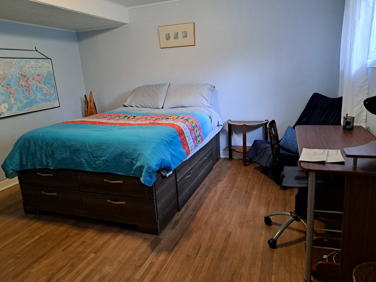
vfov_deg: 56.8
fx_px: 261
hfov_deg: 71.6
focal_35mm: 24
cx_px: 188
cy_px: 141
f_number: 1.8
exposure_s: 1/40
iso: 400
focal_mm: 5.23
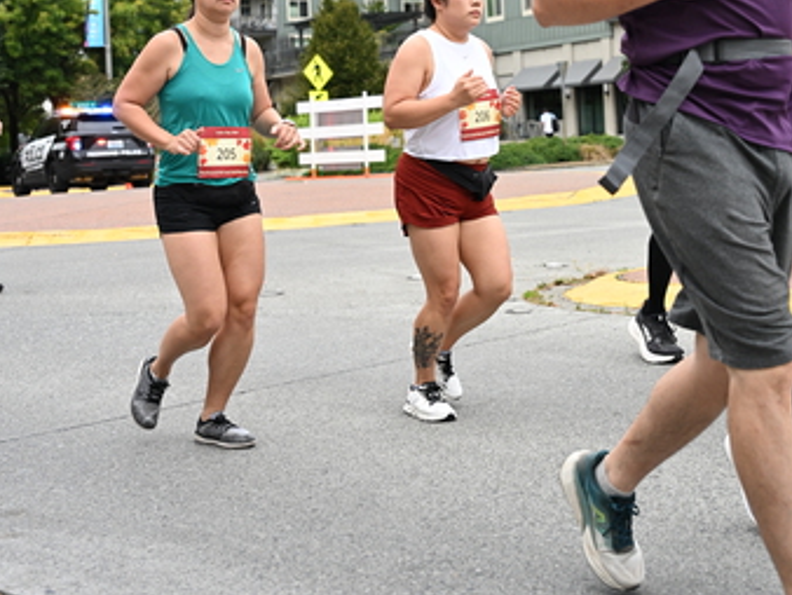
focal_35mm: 61
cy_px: 70
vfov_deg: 23.5
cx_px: 397
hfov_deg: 31.7
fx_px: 1397
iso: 1600
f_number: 4
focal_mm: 39
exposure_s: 1/800
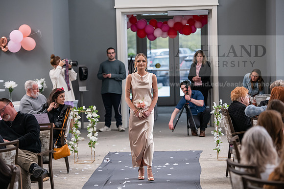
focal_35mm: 120
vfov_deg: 11.4
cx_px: 142
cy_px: 94
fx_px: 947
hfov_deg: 17.1
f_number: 3.5
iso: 1600
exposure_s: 1/200
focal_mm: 120
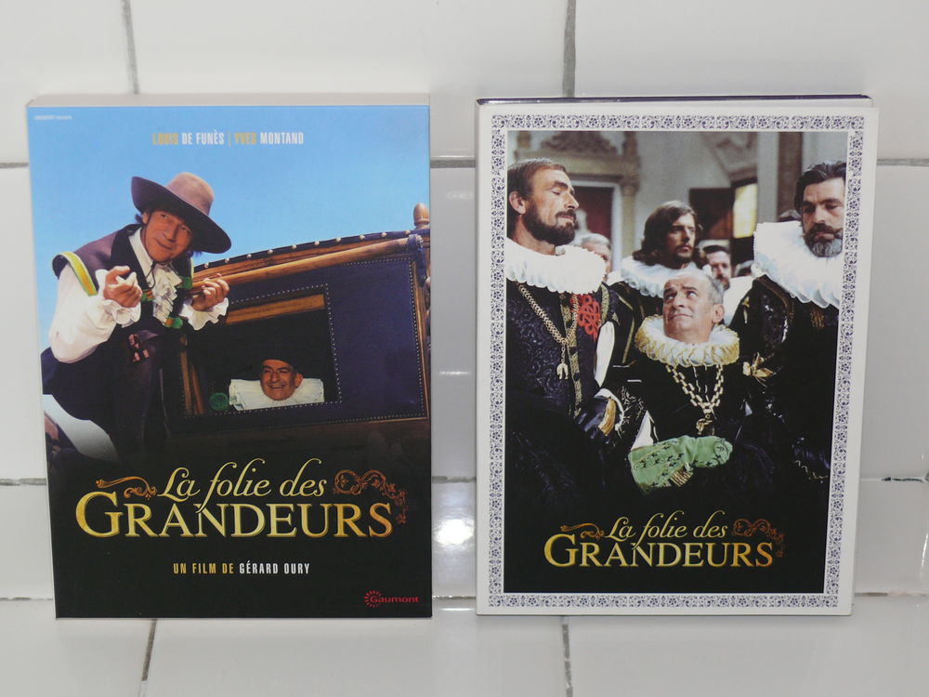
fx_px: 2013
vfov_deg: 19.6
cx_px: 464
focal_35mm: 75
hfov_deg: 26.0
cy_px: 348
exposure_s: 1/30
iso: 100
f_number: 3.2
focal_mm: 12.5
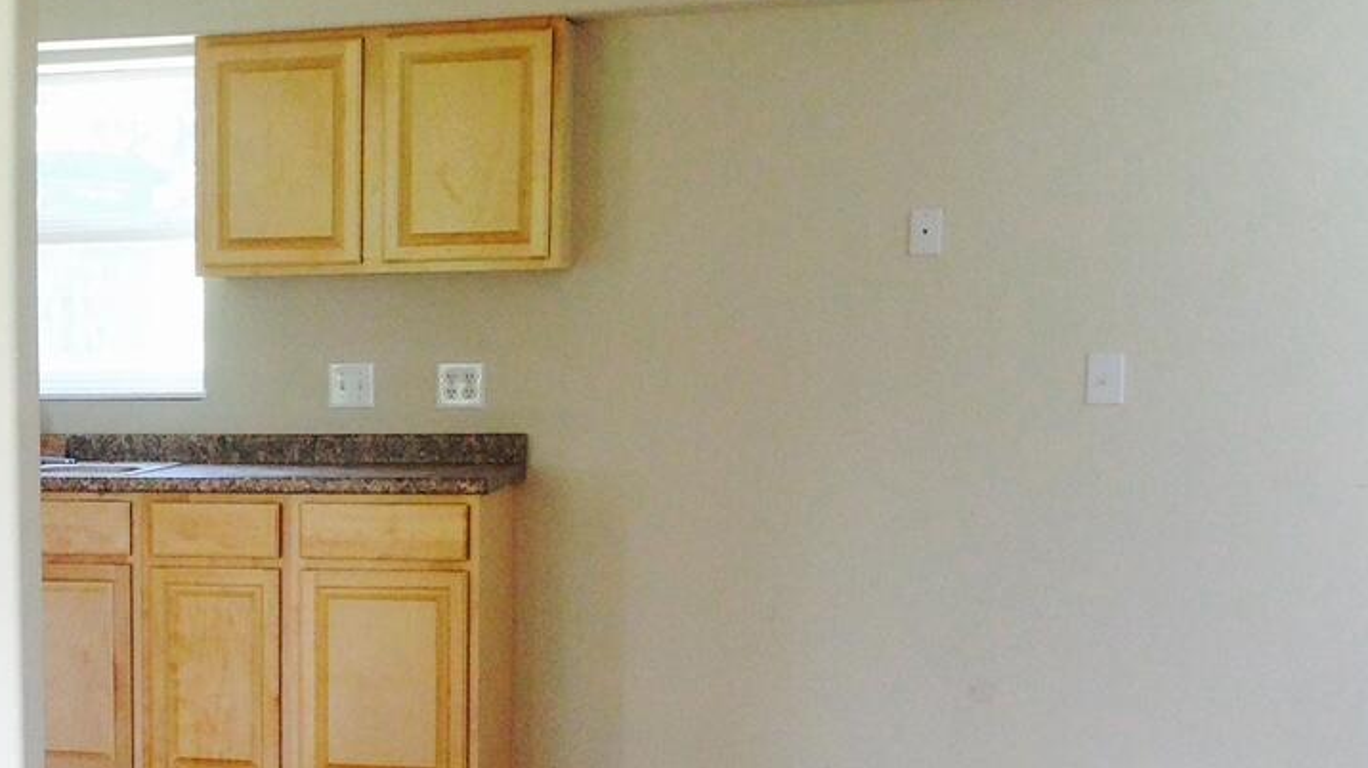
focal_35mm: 82
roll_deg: +2.1
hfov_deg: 24.1
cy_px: 625
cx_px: -176
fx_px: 2973
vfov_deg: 14.6
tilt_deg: -6.4
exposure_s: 1/60
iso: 64
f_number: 2.4
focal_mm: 4.12
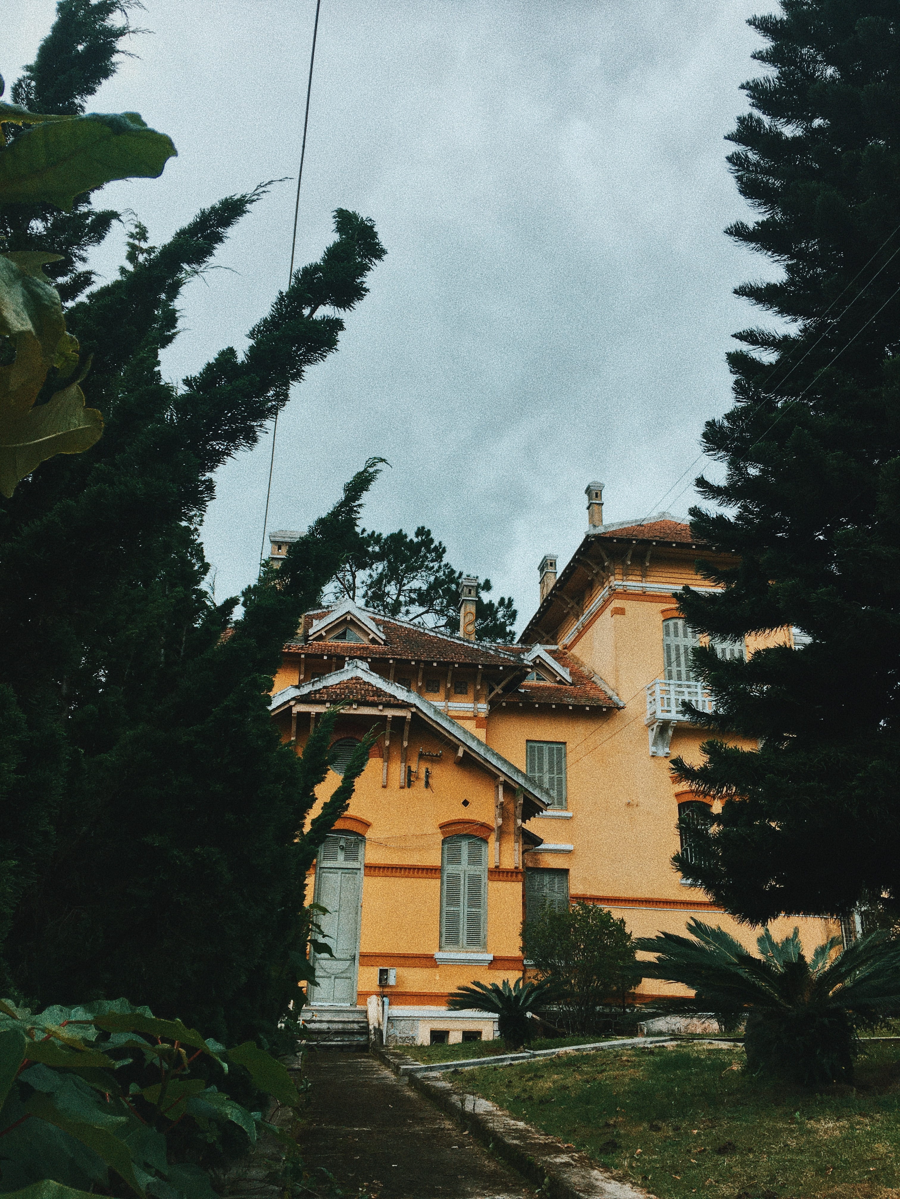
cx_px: 450
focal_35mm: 29
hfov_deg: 48.2
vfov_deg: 61.7
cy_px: 600
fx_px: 1005
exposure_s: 1/1261
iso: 25
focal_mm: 4.15
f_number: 2.2
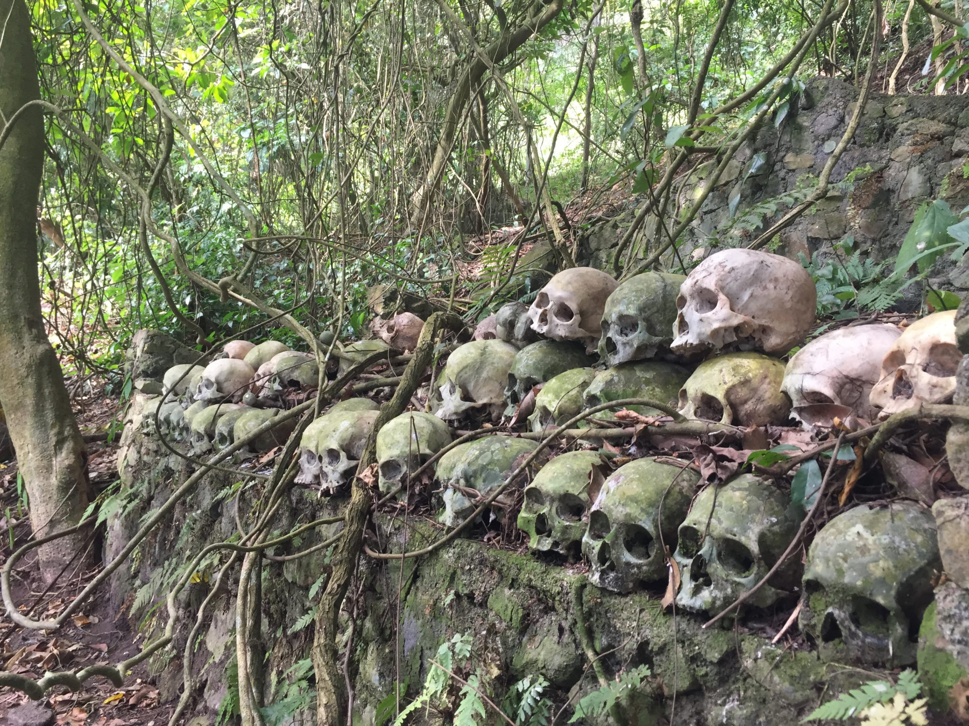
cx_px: 484
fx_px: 812
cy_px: 363
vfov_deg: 48.2
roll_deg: -3.2
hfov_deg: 61.7
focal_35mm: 29
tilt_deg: +2.8
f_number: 2.2
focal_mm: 4.15
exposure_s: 1/33
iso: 40
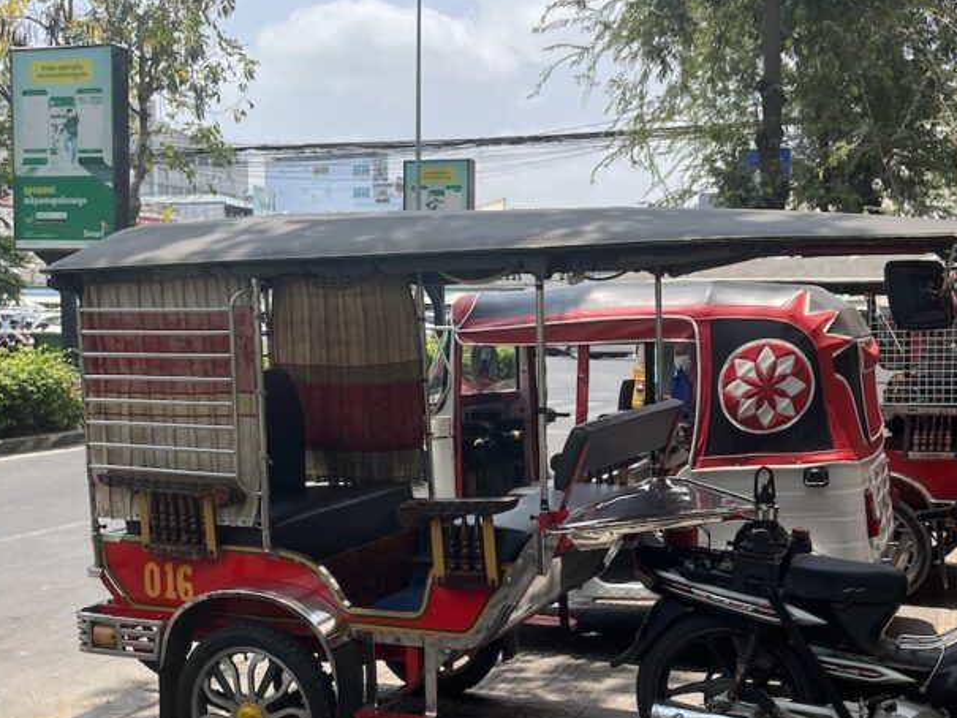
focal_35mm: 44
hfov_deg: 42.8
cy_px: 425
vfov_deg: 32.8
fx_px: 1217
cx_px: 565
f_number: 1.6
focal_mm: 5.1
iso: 50
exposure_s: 1/1497
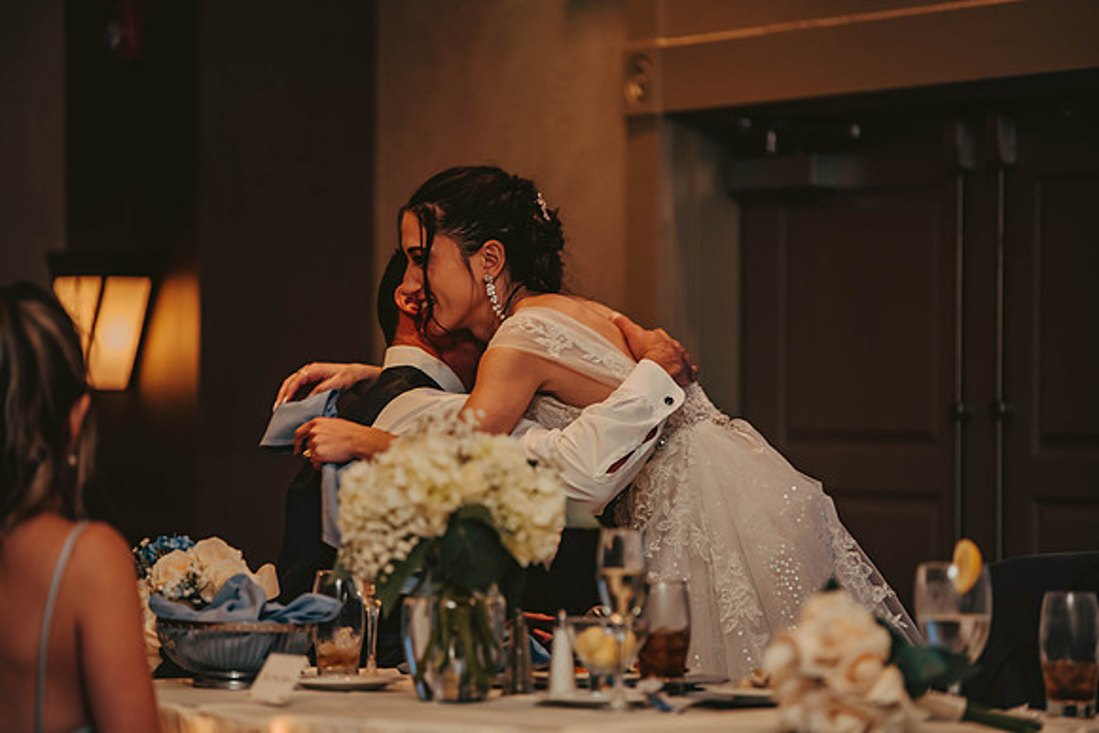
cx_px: 549
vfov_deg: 7.5
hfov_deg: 11.3
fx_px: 5576
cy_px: 367
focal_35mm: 183
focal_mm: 180
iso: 800
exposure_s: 1/60
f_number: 2.8
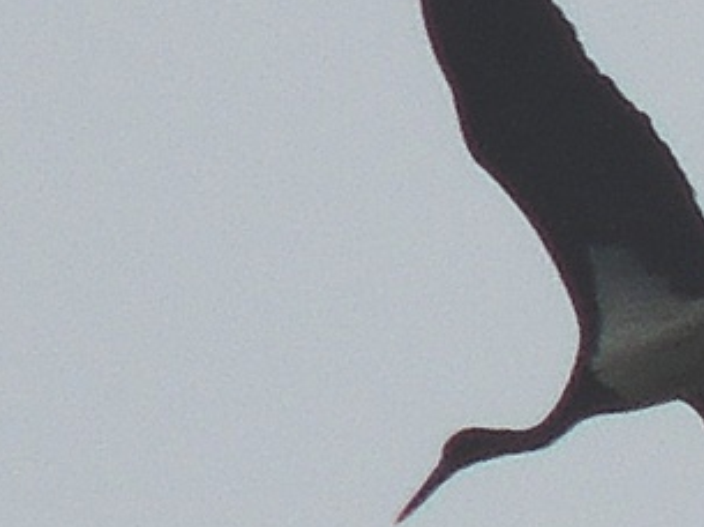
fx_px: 48021
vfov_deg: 0.6
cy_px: 305
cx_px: 686
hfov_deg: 0.8
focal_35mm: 2364
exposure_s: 1/800
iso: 100
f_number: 5.5
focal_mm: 160.5
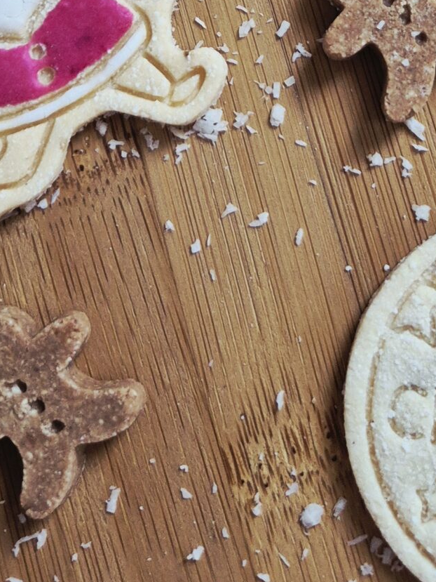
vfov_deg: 23.3
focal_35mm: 71
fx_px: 1192
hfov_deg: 20.7
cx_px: 267
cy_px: -233
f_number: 1.8
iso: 400
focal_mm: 5.4
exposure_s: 1/100
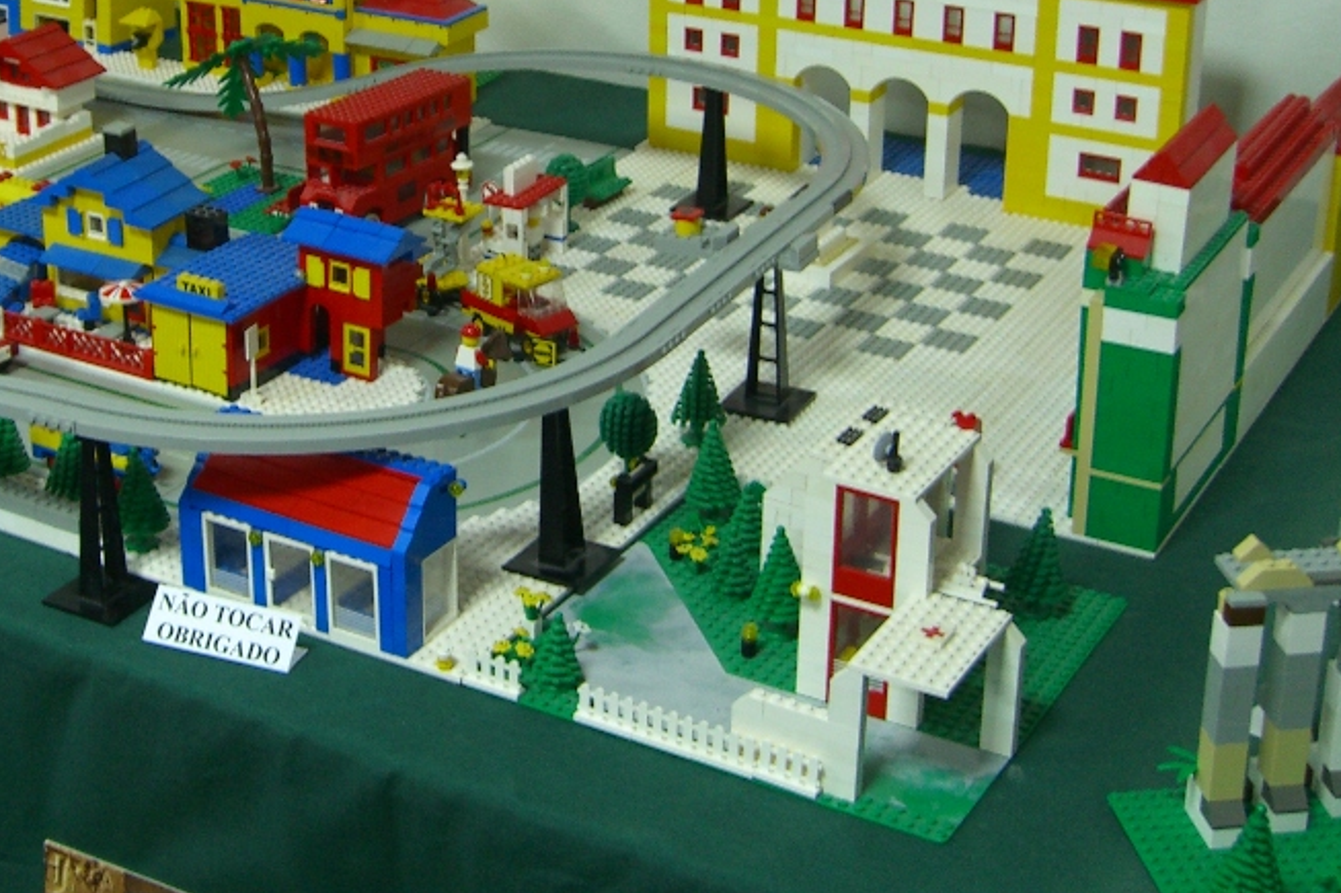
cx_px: 407
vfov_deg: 21.7
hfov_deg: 32.0
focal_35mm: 62
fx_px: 2309
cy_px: 201
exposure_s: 1/13
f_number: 2.8
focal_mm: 7.9
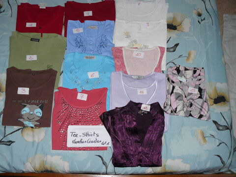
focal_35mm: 36
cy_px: 88
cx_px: 118
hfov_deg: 51.4
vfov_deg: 39.7
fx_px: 245
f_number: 2.8
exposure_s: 1/50
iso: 100
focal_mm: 6
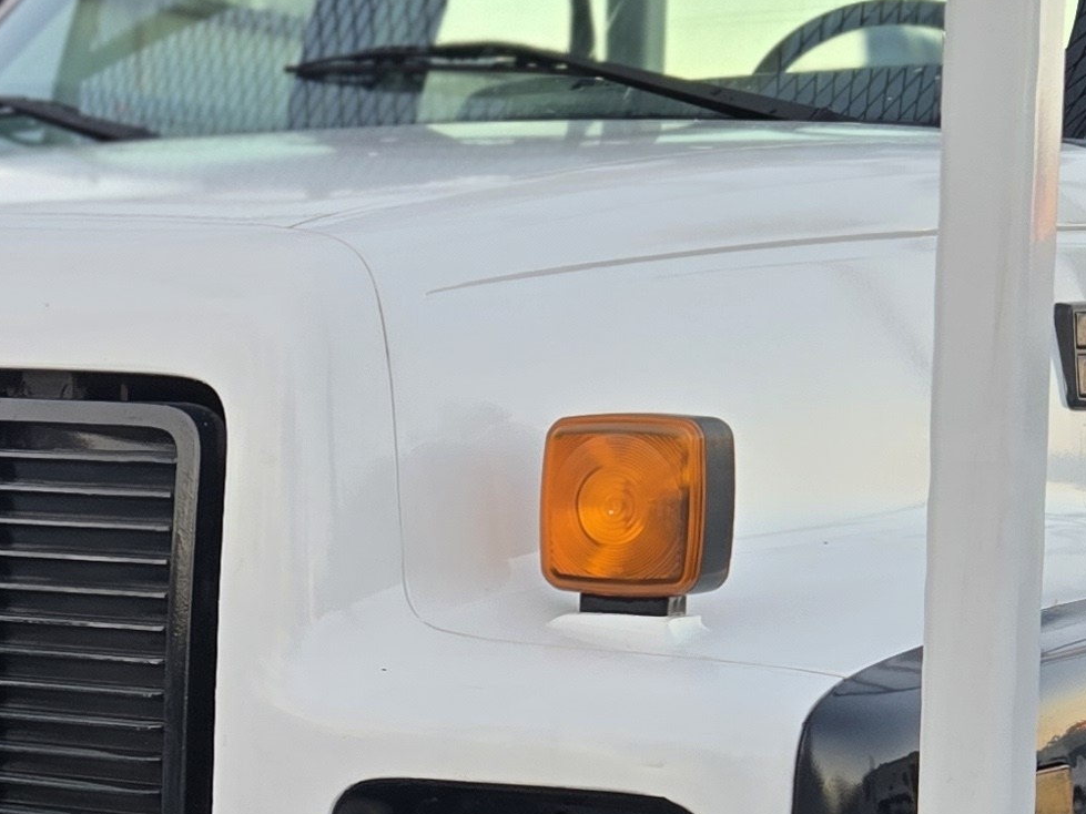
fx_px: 2949
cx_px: 134
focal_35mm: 94
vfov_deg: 15.3
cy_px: 887
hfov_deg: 20.5
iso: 40
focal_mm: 5.4
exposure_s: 1/120
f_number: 1.8
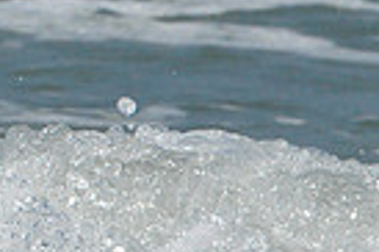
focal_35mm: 3488
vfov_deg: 0.4
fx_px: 36677
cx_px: 479
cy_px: 431
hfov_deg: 0.6
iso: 1250
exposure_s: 1/2000
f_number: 14
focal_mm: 550
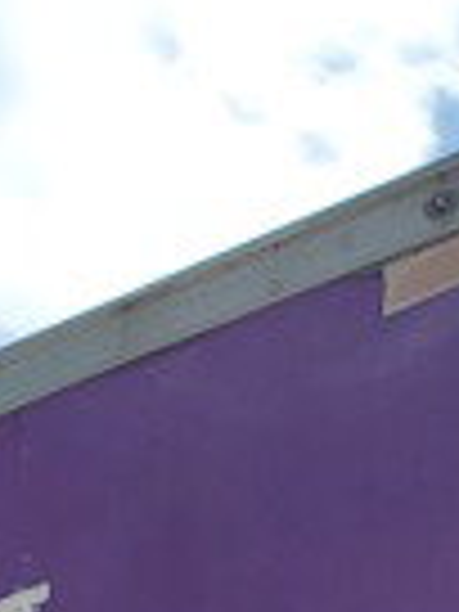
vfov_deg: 11.5
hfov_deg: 10.3
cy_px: 1451
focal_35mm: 143
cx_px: 72
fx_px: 2528
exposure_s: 1/1179
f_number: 1.8
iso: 16
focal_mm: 6.7
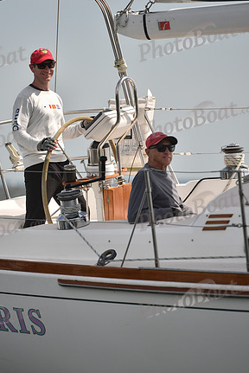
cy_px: 177
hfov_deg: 5.1
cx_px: 94
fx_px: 2786
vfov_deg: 7.7
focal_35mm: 269
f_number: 4
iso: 250
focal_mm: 200
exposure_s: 1/1250
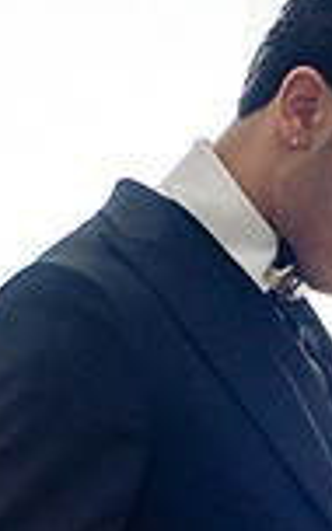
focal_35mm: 211
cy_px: 493
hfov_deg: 6.2
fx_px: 3055
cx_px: 264
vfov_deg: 9.9
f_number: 2.8
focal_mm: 70
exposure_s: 1/400
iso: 2000
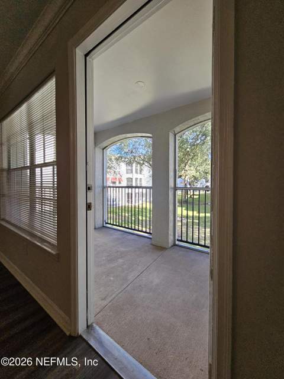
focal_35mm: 13
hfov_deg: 89.9
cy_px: 190
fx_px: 142
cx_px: 142
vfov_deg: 106.2
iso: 250
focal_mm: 2.2
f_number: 2.2
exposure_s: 1/359
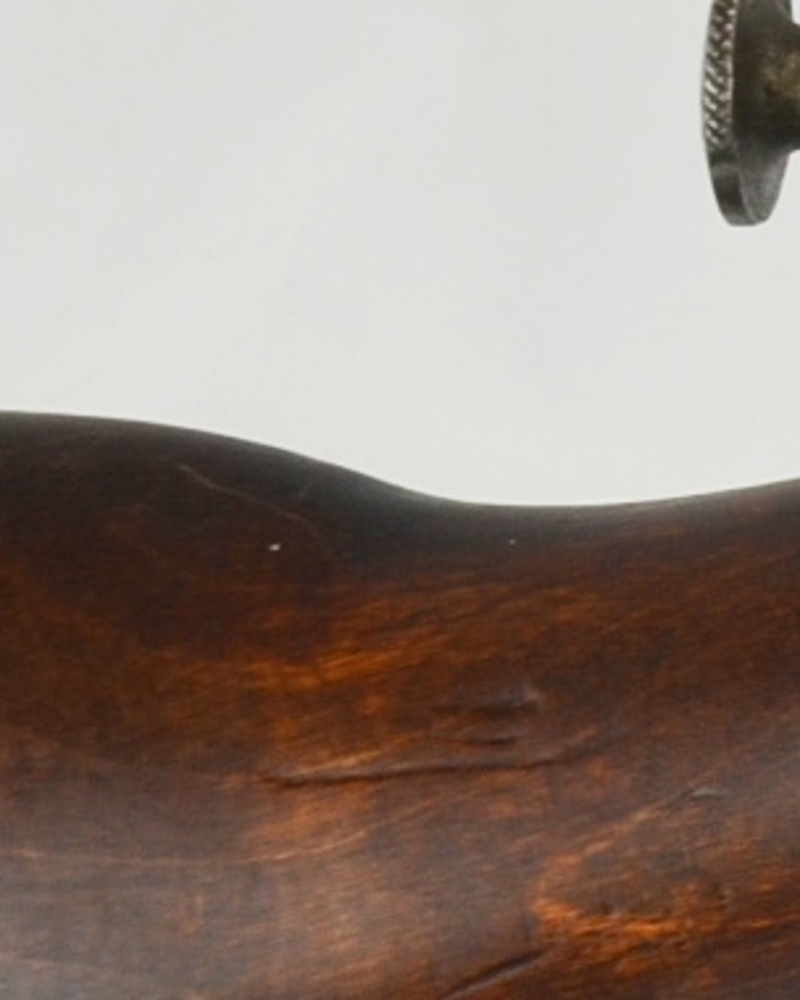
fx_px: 7547
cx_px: 2929
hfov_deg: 5.5
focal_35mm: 255
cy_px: 384
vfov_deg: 7.6
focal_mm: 28
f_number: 5.6
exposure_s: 1/125
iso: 280
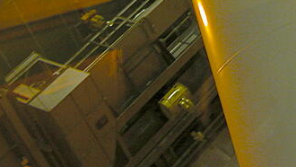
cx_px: 432
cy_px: -161
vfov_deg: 9.8
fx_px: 903
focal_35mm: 115
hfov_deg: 17.0
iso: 100
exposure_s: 1
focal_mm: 8.9
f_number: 2.8
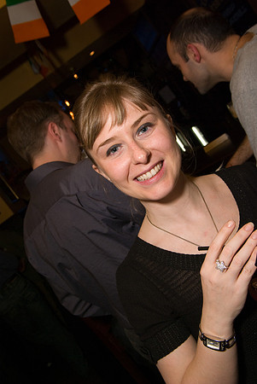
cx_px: 128
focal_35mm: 36
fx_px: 385
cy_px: 192
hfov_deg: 37.0
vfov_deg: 53.1
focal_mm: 24
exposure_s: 1/45
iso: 400
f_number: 6.7
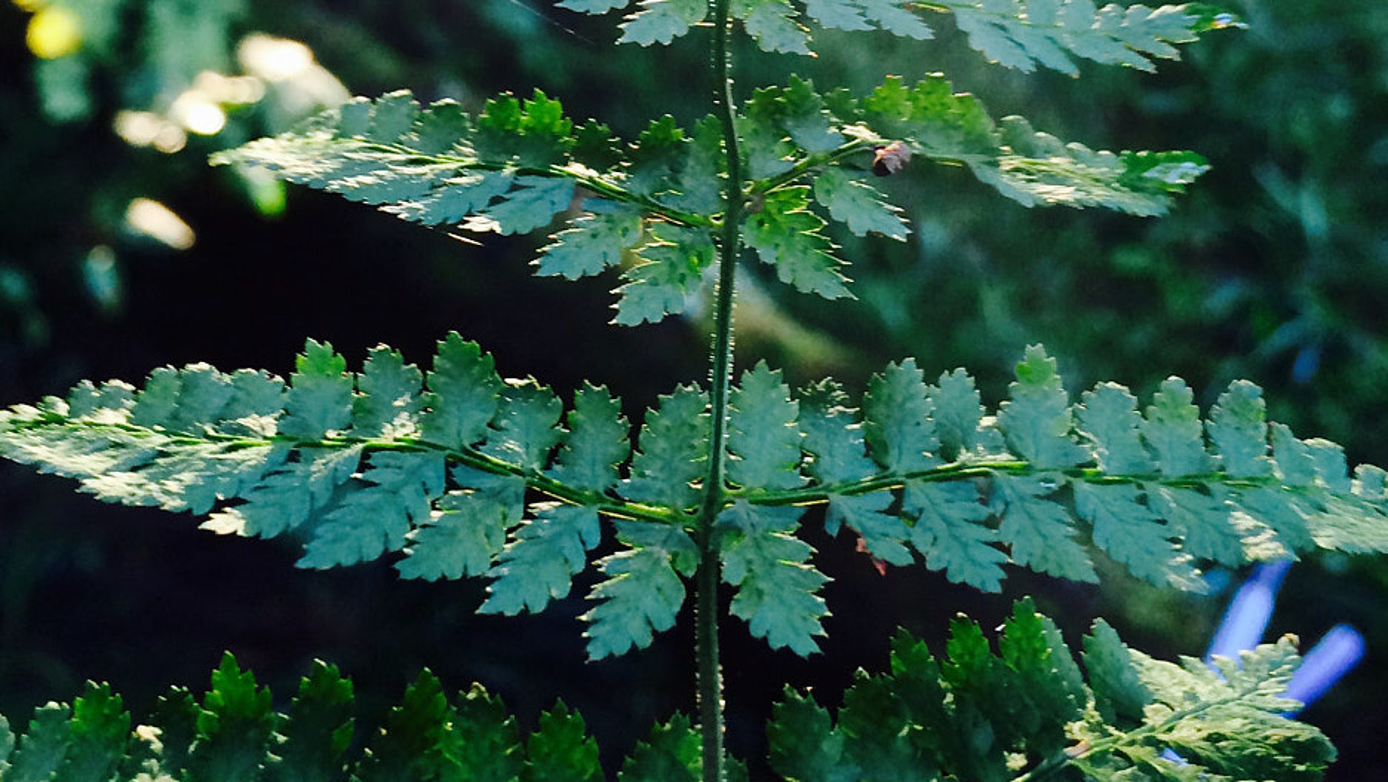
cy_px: -95
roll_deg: +0.9
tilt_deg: -17.1
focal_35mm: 54
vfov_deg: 21.1
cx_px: 688
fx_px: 1988
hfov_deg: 38.5
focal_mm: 4.15
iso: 50
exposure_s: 1/30
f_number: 2.2
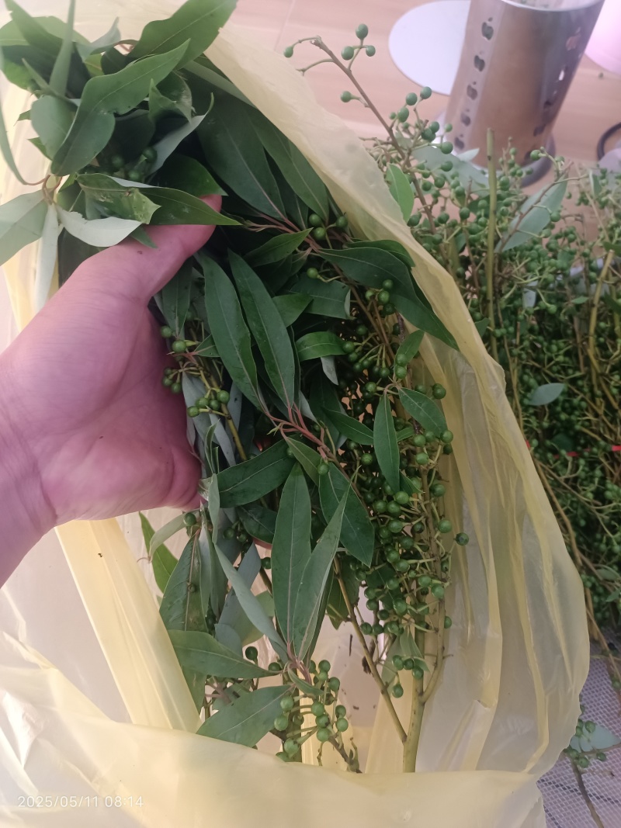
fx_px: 598
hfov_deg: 54.9
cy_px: 414
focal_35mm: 25
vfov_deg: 69.4
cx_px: 310
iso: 933
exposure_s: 1/50
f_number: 1.79
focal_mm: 4.71
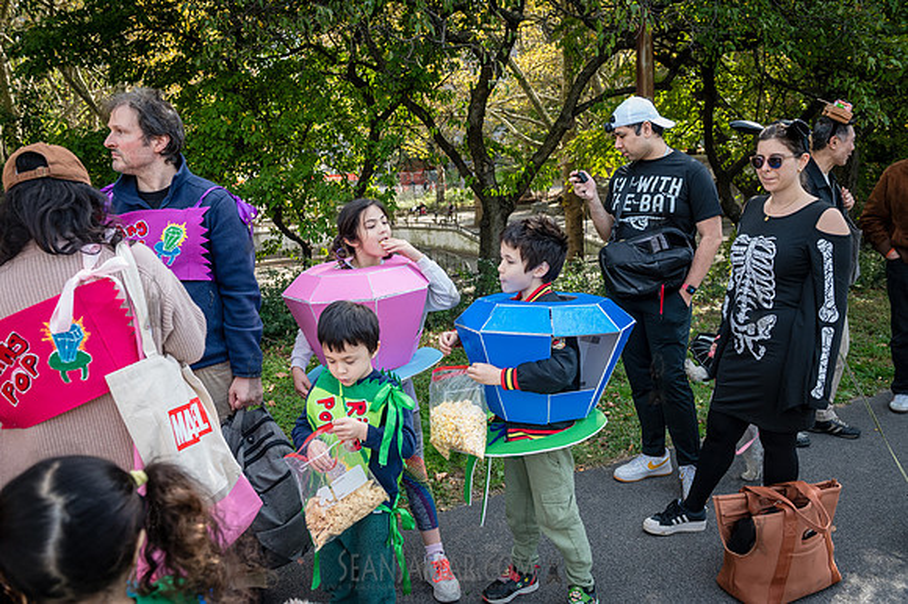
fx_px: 731
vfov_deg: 44.9
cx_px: 454
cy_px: 302
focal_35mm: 29
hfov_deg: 63.7
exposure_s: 1/640
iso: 1000
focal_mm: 29
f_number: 5
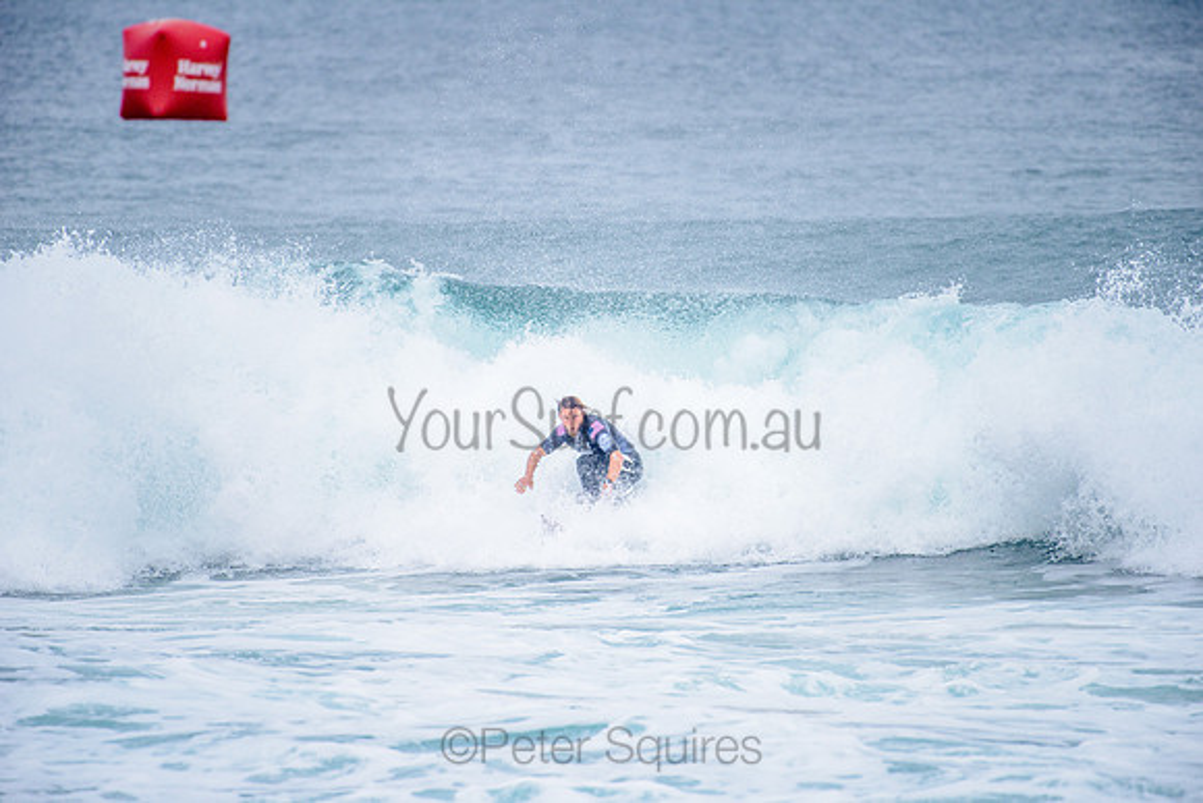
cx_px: 602
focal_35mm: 500
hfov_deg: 4.1
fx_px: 16711
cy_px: 402
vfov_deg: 2.8
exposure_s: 1/2000
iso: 280
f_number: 5.6
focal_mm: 500
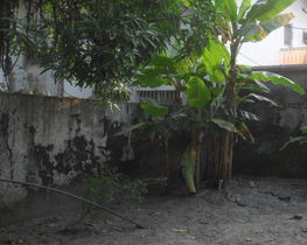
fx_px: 499
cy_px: 92
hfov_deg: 33.9
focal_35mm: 55
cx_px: 205
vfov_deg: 27.5
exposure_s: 1/90
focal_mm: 6.6
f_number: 4
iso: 100
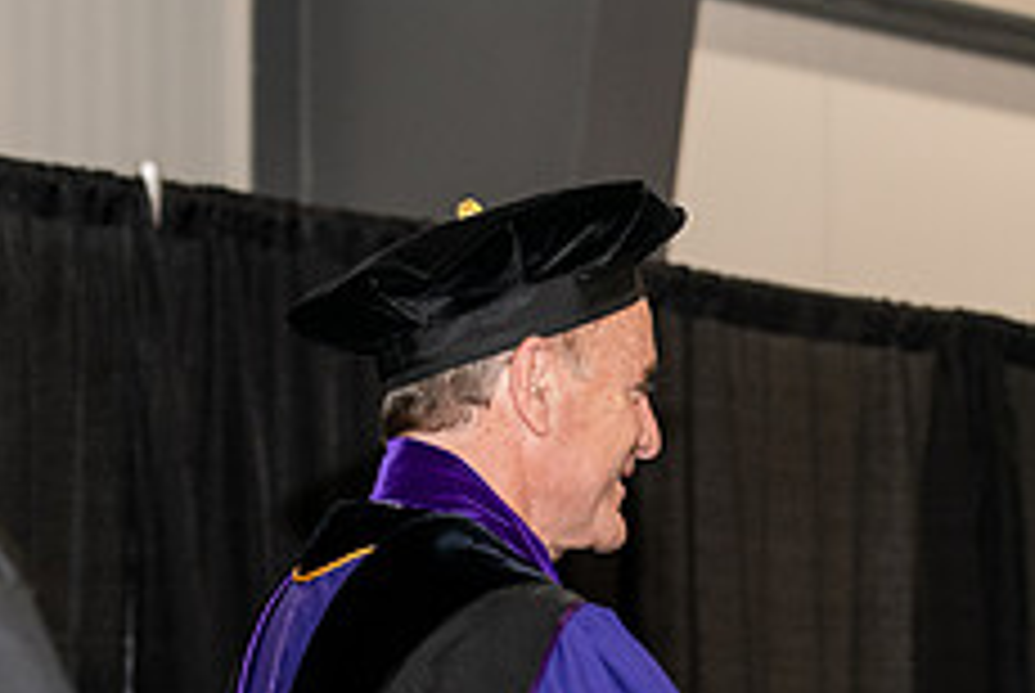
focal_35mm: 214
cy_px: 776
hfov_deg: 9.5
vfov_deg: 6.4
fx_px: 6160
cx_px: 1084
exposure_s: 1/200
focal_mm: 85
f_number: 5.6
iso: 1600
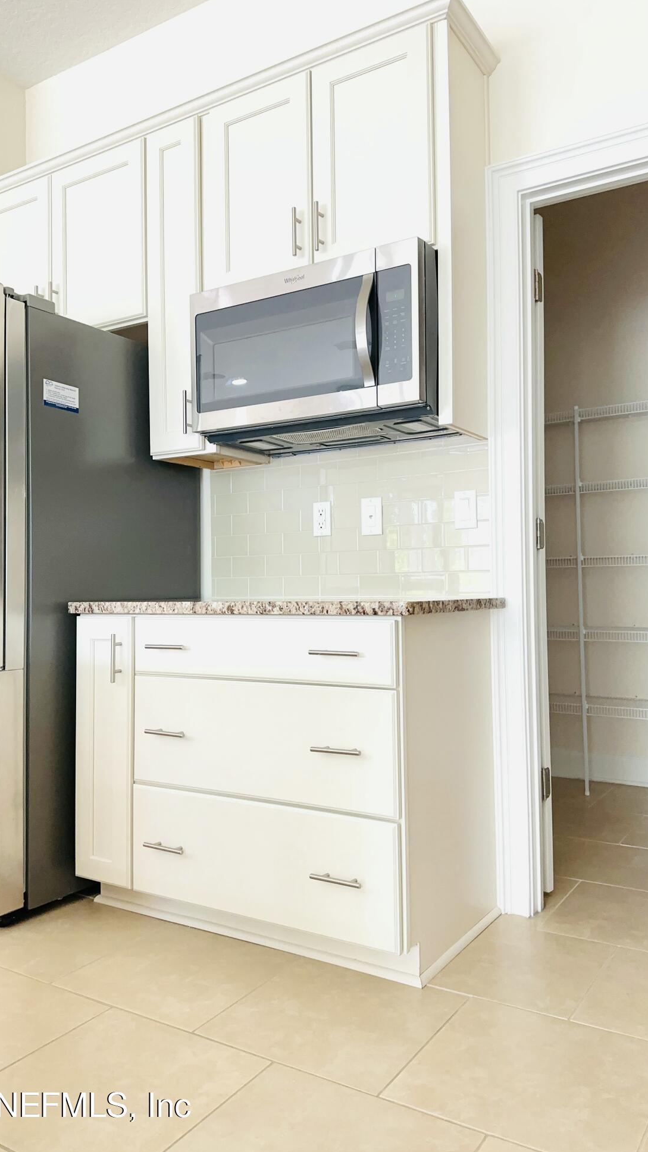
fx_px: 825
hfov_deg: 42.9
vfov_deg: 69.9
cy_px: 565
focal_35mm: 27
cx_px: 330
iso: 500
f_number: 1.78
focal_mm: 6.86
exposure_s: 1/60
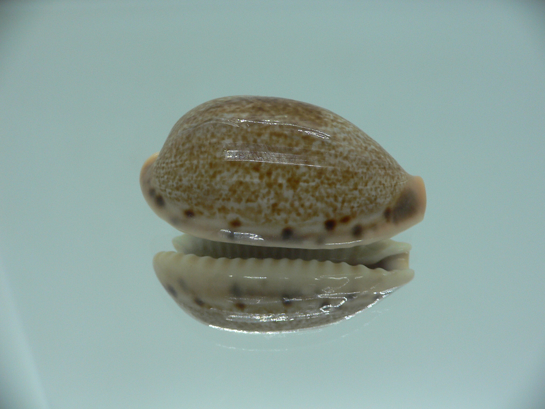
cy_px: 204
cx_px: 272
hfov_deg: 52.6
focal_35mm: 35
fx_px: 551
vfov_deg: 40.7
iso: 100
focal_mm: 4.6
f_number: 2.8
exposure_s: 1/60
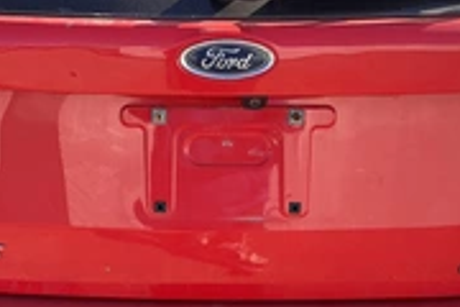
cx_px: 222
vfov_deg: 20.3
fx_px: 856
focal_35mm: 67
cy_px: 197
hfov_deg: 30.1
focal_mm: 3
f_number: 1.8
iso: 25
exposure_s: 1/270
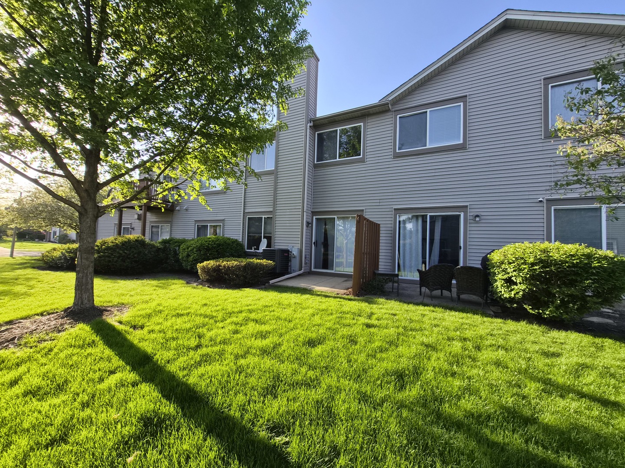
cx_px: 312
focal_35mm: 13
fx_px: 235
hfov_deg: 106.2
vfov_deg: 89.9
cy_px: 234
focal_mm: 1.7
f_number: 2.2
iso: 25
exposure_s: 1/411
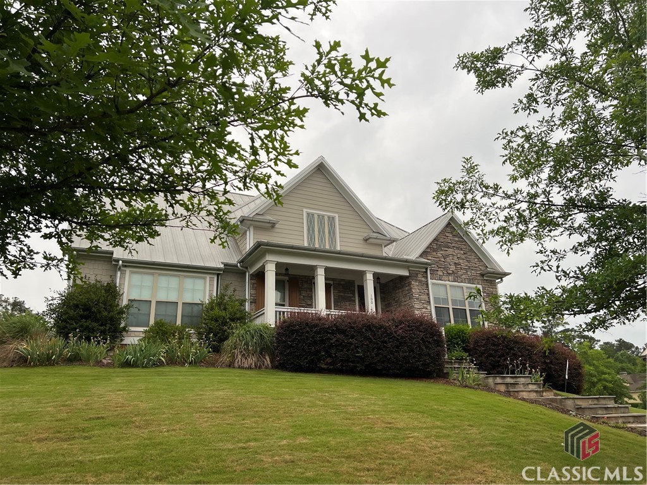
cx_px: 324
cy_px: 242
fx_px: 486
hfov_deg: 67.3
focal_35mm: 26
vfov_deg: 53.1
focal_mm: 5.7
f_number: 1.5
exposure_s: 1/228
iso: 40
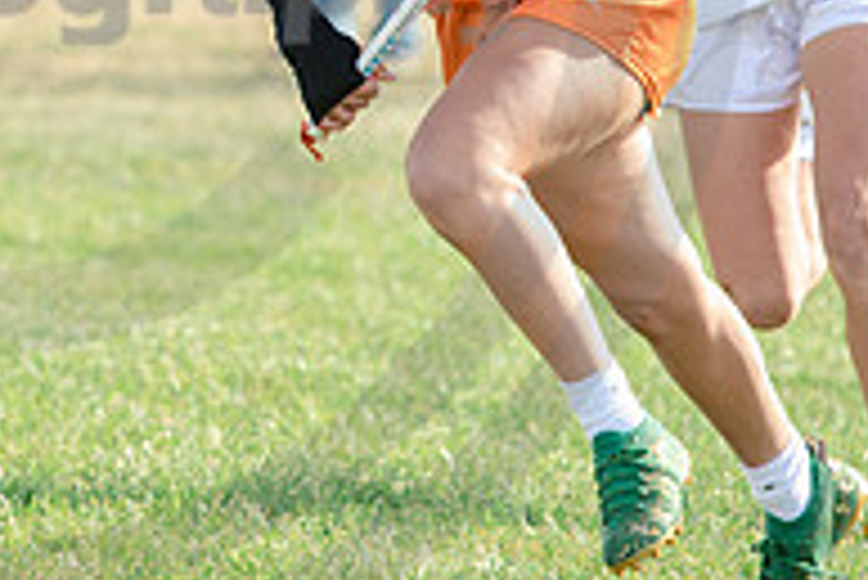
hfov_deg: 3.4
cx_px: -49
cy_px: -83
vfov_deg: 2.3
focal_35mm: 601
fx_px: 14501
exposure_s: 1/1000
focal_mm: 200
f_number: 4
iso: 250
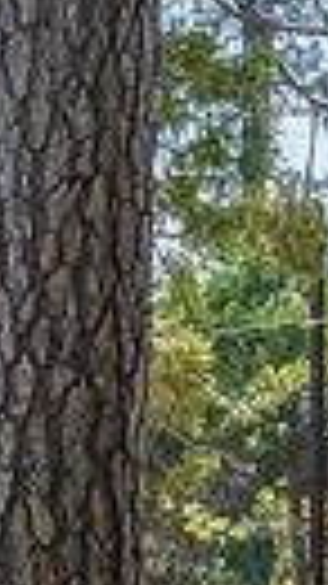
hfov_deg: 5.8
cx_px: -1132
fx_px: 2555
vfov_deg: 12.8
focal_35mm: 165
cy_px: 623
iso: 3200
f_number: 9
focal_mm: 20
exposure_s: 1/1250
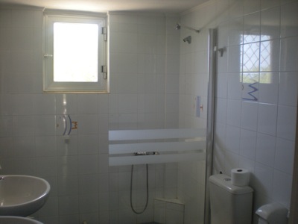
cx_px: 149
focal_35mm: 38
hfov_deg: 49.0
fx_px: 327
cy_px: 112
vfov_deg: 37.7
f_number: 3.1
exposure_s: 1/35.4
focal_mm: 6.3
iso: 200
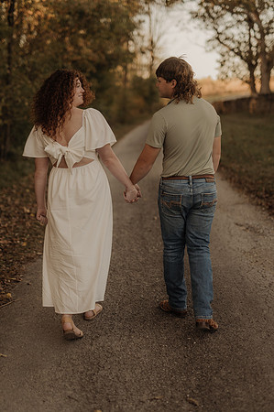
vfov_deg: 39.6
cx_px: 137
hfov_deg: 26.9
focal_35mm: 50
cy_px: 206
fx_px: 572
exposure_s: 1/640
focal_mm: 50
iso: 160
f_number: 2.2
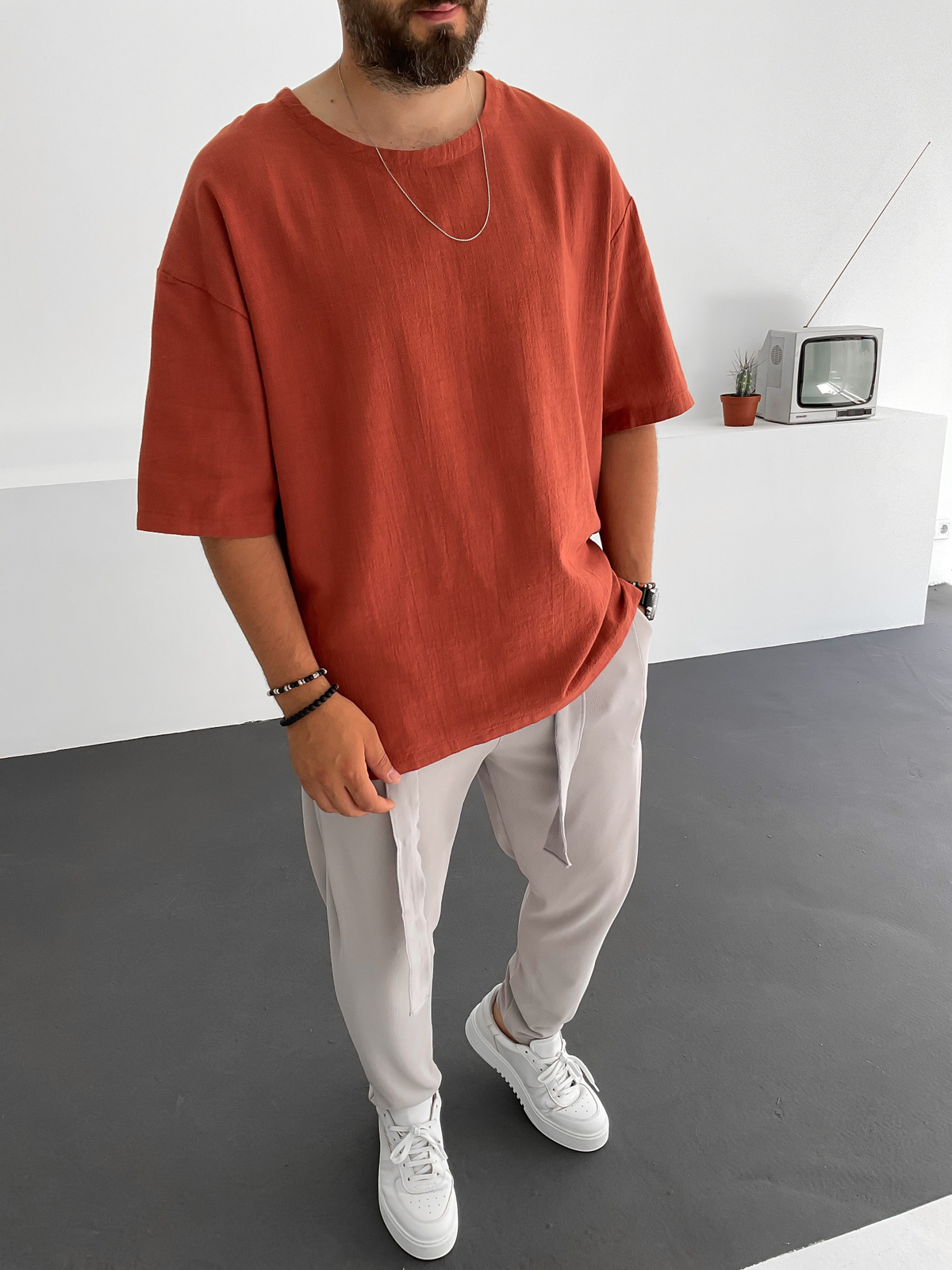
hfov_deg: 48.2
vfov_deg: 61.7
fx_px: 1063
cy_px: 635
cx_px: 476
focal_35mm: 29
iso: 25
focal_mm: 3
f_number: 1.8
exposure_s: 1/120
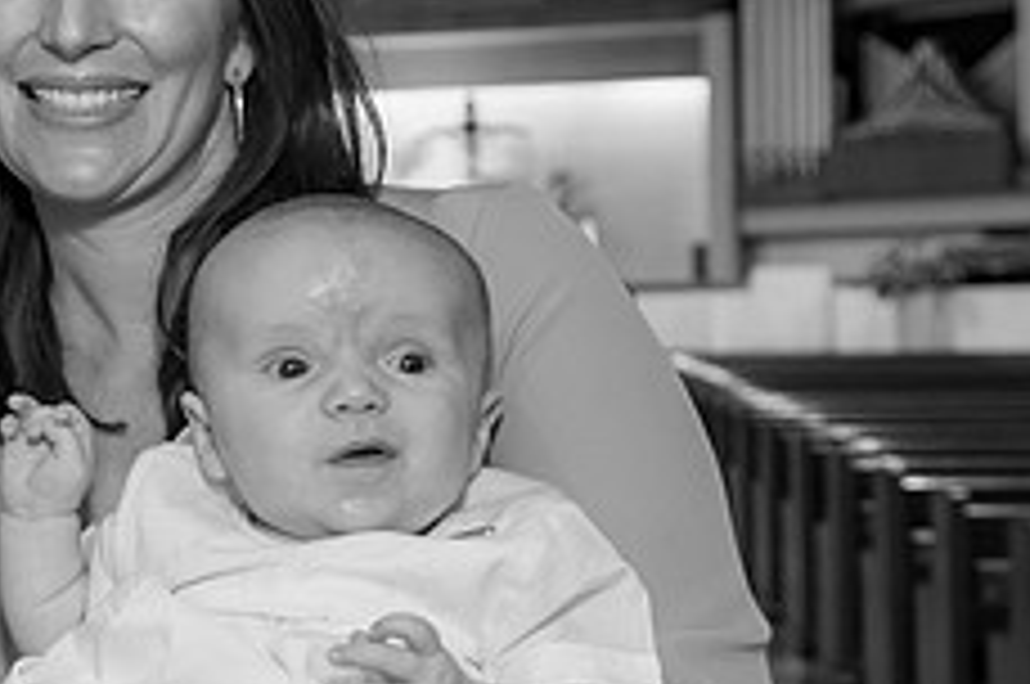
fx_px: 2314
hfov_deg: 23.4
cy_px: 324
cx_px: -135
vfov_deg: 16.8
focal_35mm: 81
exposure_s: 1/100
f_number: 4
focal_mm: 32
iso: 1000
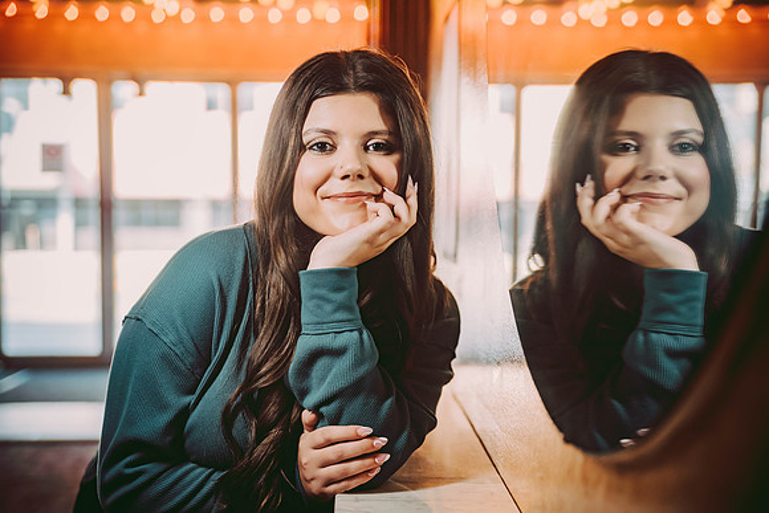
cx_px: 384
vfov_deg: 24.2
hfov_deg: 35.6
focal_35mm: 56
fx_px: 1196
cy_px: 256
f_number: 2.8
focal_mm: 56
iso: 640
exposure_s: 1/200
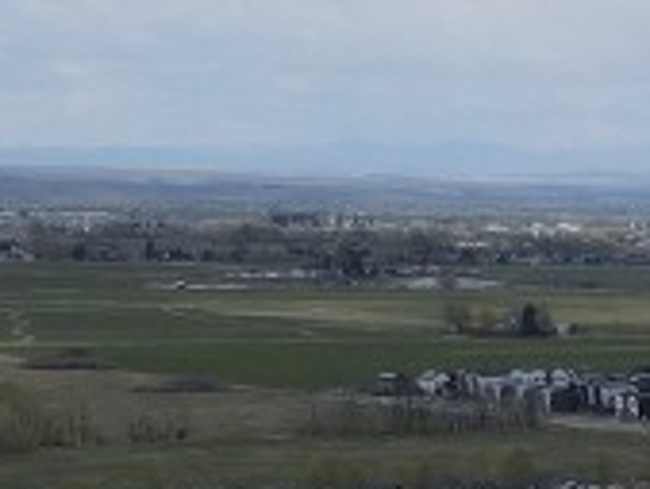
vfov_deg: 9.4
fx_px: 2725
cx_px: 1758
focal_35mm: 145
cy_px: 1063
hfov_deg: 10.7
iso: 100
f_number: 2.8
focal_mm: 4.5
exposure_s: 1/1000
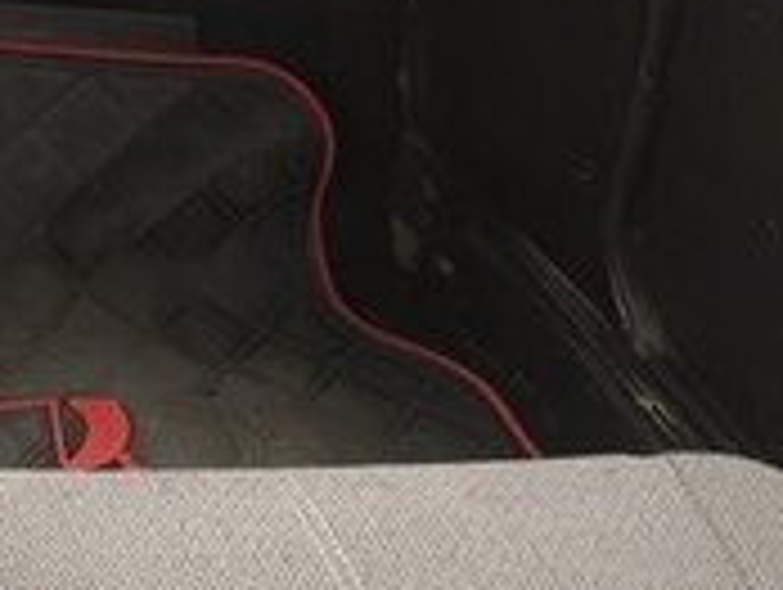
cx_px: -616
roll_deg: -2.6
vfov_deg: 12.9
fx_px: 2492
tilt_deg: -25.7
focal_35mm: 110
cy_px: -250
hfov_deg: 15.4
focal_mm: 4.15
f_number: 2.2
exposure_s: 1/50
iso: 40
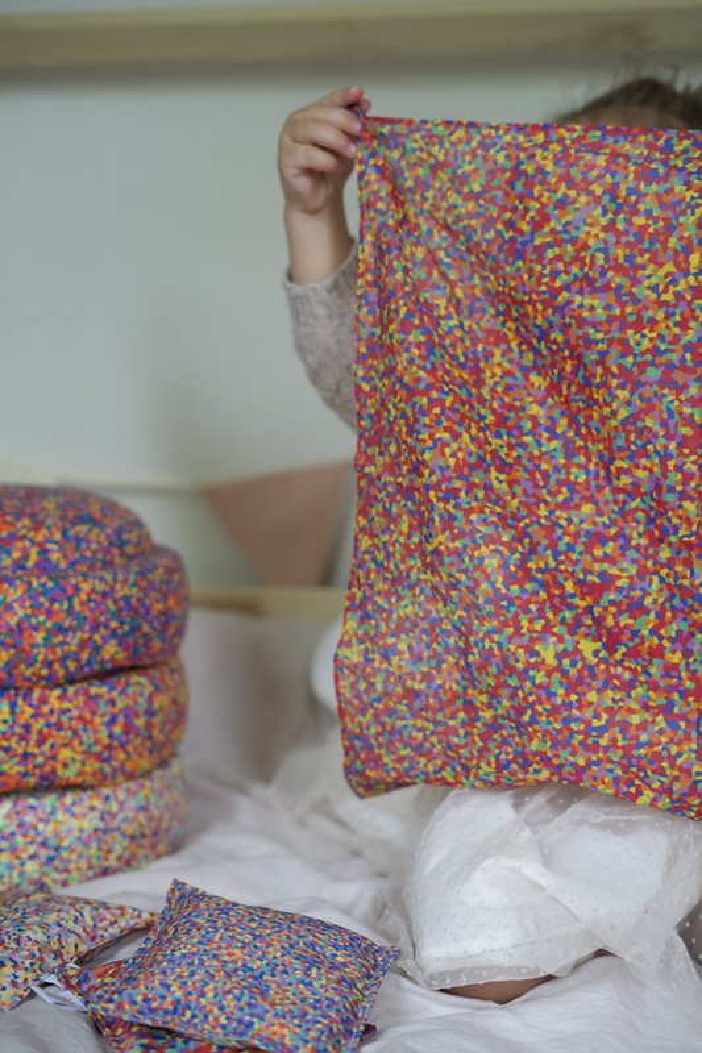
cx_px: 351
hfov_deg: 27.0
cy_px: 526
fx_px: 1463
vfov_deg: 39.6
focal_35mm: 50
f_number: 2.8
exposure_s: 1/200
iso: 1000
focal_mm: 50
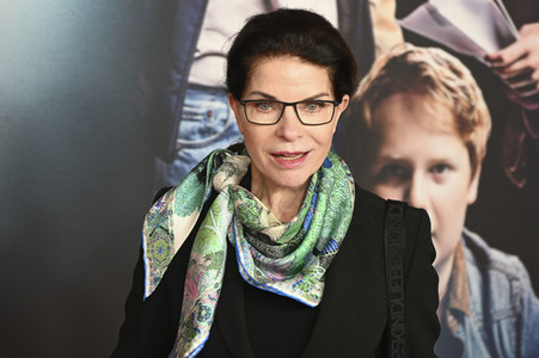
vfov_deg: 6.9
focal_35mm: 200
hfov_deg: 10.3
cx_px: 270
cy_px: 179
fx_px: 2992
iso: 1250
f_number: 6.3
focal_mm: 200
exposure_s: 1/160
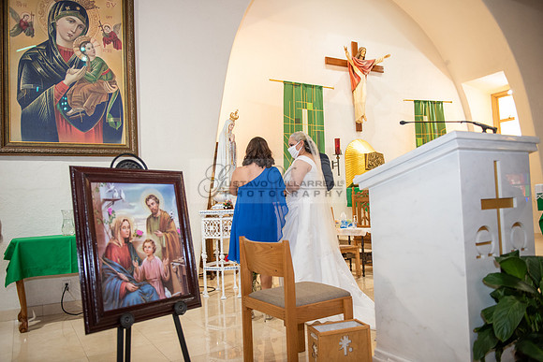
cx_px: 272
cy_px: 181
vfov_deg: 46.4
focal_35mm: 28
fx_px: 422
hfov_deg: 65.5
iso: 1000
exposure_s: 1/160
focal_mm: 28
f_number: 2.8
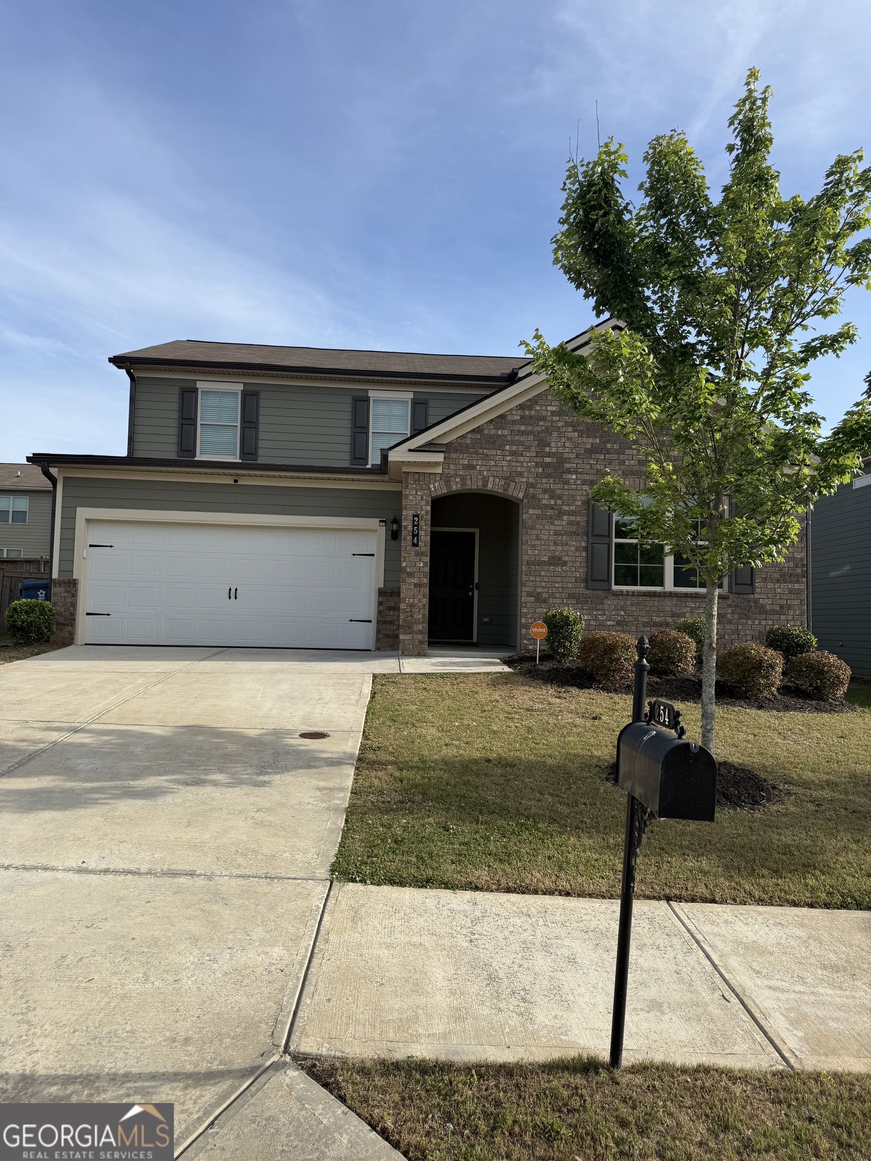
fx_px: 805
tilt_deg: +3.1
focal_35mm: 24
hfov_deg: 56.8
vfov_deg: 71.6
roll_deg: -2.5
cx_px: 436
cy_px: 580
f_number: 1.78
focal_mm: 6.76
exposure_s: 1/3425
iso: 80
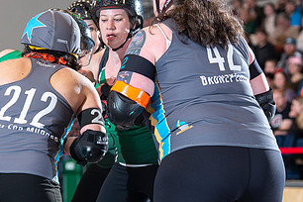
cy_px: 155
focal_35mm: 265
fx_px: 2230
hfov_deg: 7.8
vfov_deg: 5.2
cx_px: 93
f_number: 5.6
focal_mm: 140
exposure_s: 1/160
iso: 640
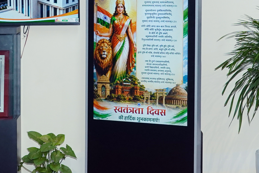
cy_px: 55
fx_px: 849
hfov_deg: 17.3
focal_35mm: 118
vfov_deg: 11.6
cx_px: 121
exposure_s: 1/160
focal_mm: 36
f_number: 8
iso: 2500
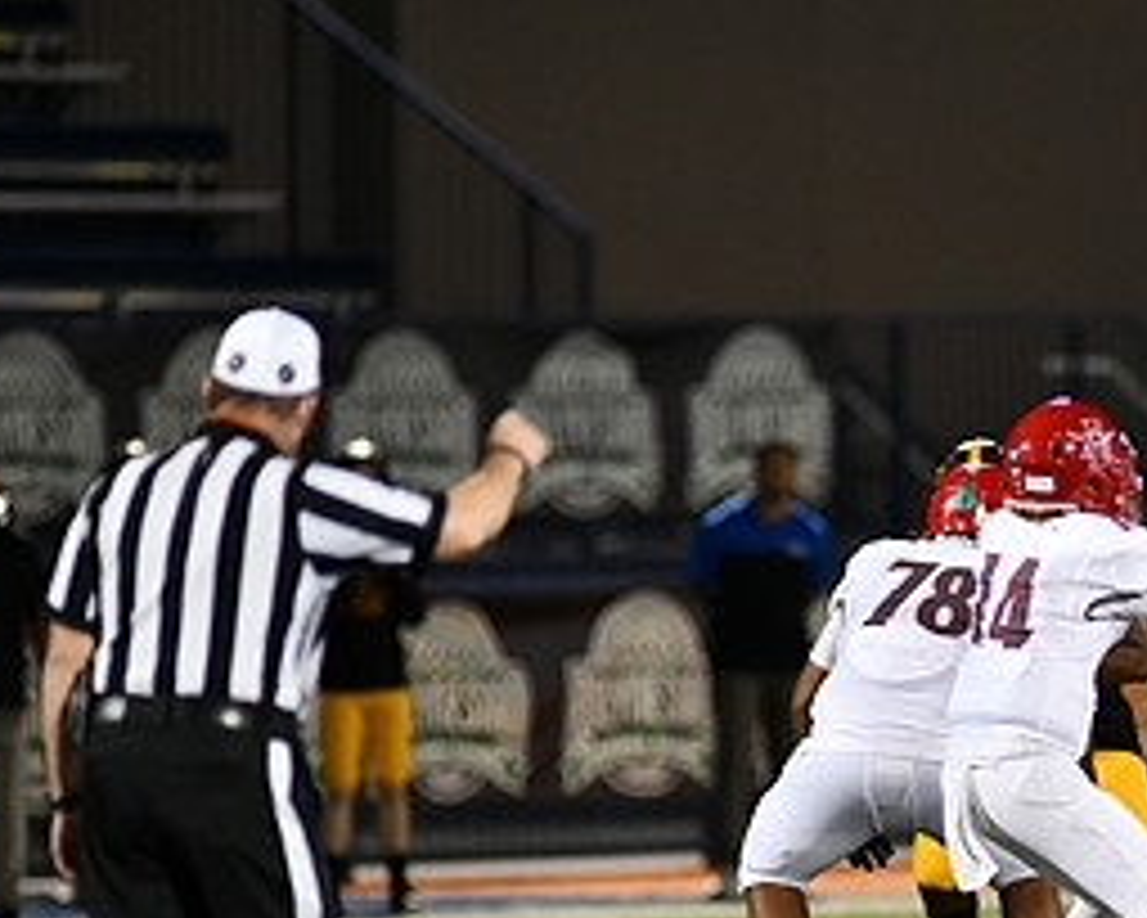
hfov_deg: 3.0
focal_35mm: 641
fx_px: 21760
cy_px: 650
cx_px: 1093
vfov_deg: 2.4
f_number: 2.8
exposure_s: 1/1000
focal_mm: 300
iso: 2800
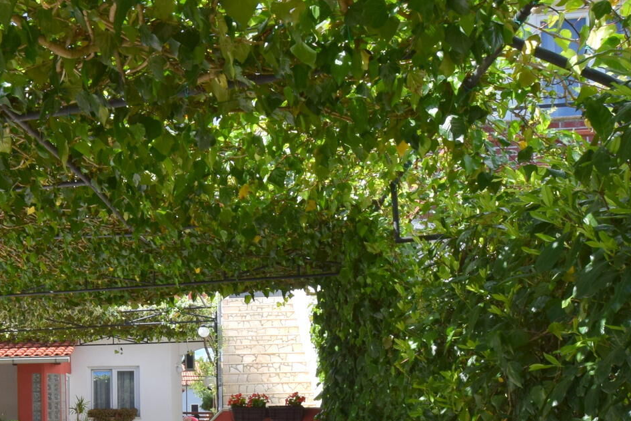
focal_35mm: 38
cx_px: 92
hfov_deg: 46.8
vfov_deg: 33.9
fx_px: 666
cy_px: 346
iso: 200
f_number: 9
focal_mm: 10
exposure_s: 1/320
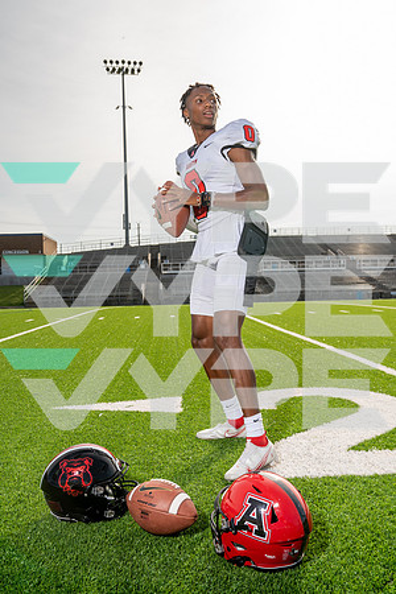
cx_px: 198
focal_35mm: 32
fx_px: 528
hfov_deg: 41.1
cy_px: 297
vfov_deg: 58.7
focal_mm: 32
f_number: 6.3
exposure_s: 1/250
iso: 100
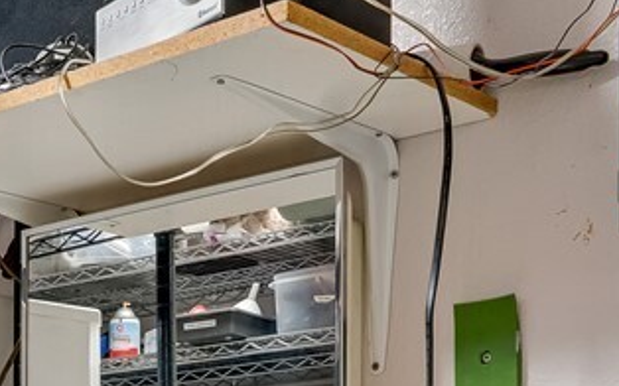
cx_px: -87
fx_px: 1530
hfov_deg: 21.5
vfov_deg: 13.5
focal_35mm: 91
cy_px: 595
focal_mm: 16.5
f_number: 14
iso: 400
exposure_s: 1/15
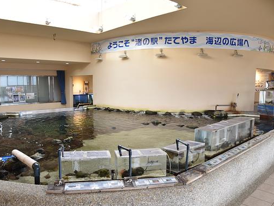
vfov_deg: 51.4
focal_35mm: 27
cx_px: 128
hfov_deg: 65.2
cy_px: 106
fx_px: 214
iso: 400
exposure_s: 1/100
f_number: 5
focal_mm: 16
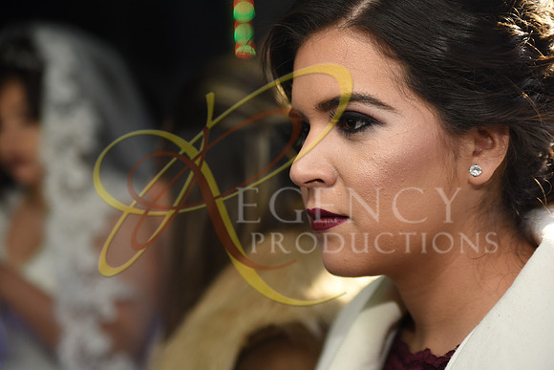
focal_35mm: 72
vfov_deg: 18.9
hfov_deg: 28.1
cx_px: 277
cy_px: 185
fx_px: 1108
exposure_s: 1/125
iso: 1600
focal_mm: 72
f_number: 2.8
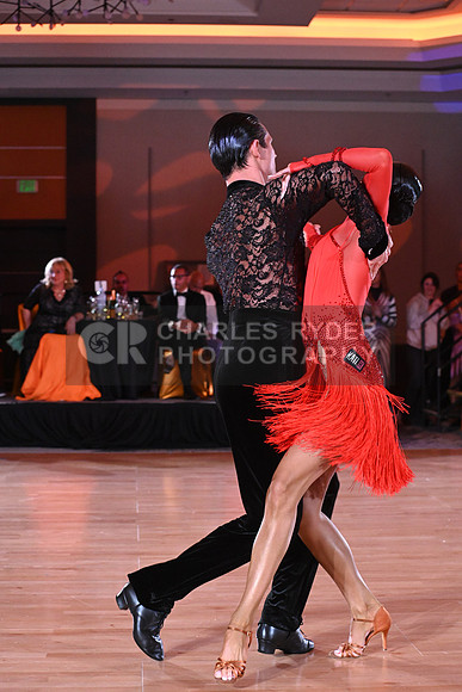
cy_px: 346
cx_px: 231
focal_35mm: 70
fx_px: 1347
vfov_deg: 28.8
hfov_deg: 19.5
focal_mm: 70
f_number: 5.6
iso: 6400
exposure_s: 1/400
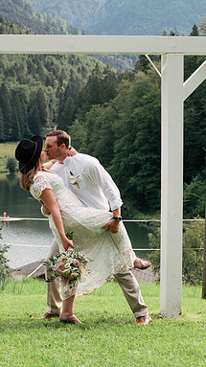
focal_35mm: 111
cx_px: 65
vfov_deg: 19.3
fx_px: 1080
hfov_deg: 10.9
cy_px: 183
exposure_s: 1/250
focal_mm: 70
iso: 500
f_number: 10
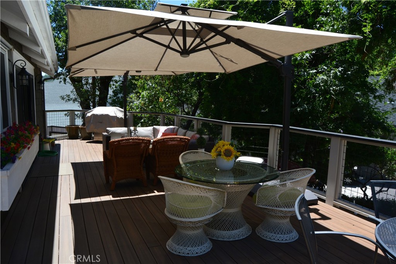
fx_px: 297
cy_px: 132
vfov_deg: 47.9
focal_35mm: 27
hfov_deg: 67.4
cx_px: 198
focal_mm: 18
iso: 360
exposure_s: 1/250
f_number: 10
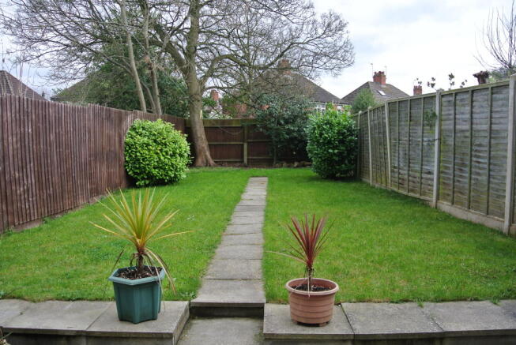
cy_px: 172
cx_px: 258
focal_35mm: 29
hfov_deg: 63.6
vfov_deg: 45.1
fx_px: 416
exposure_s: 1/320
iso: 100
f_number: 4
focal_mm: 11
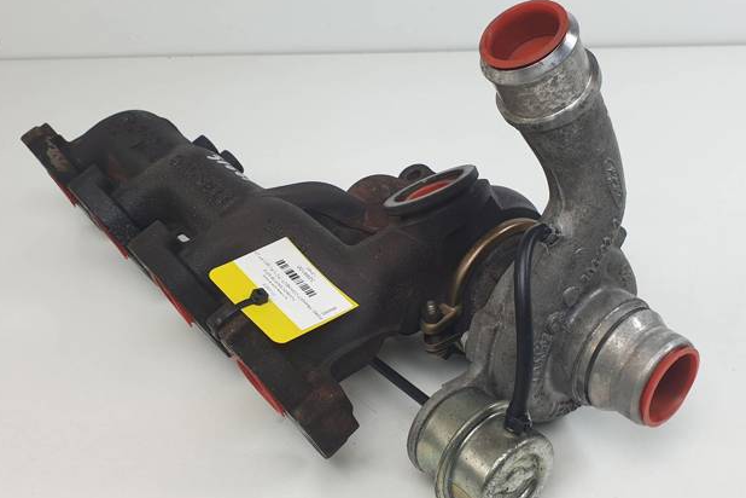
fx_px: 580
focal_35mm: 28
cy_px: 245
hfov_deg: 65.5
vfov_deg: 46.4
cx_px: 379
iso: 50
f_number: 2.4
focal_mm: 4.3
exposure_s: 1/130
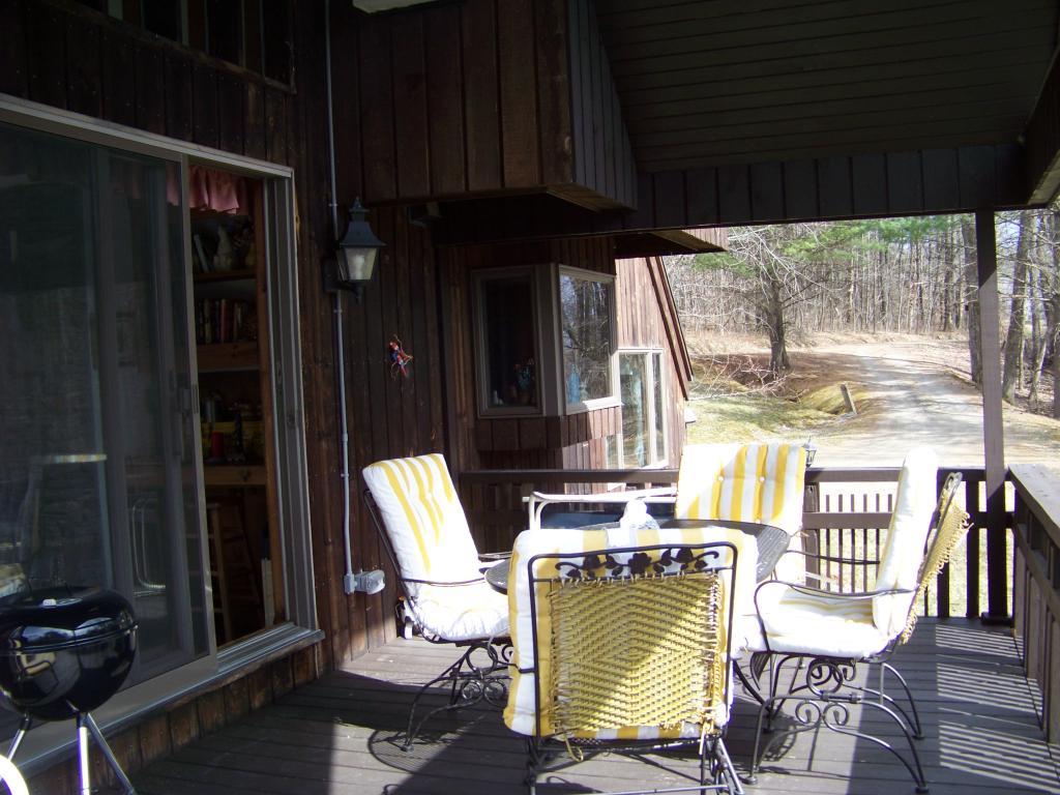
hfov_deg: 51.4
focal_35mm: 36
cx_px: 530
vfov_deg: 39.7
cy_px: 398
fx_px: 1102
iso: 69
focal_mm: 5.85
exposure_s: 1/250
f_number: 2.8
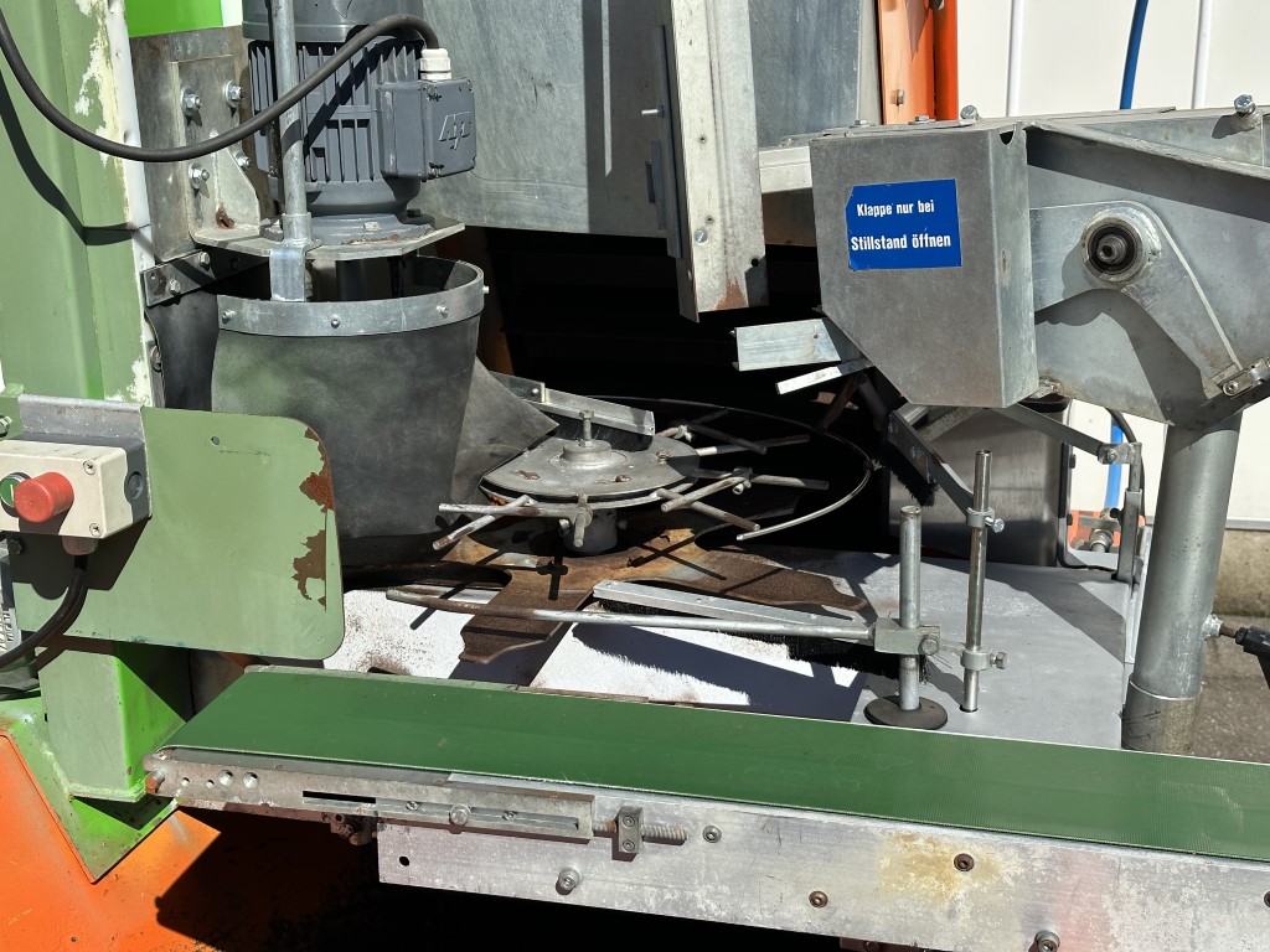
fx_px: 1761
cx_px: 635
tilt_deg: -16.9
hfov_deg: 39.7
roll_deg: +1.4
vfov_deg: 30.3
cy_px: 476
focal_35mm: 48
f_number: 1.78
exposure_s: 1/4184
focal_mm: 6.86
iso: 64
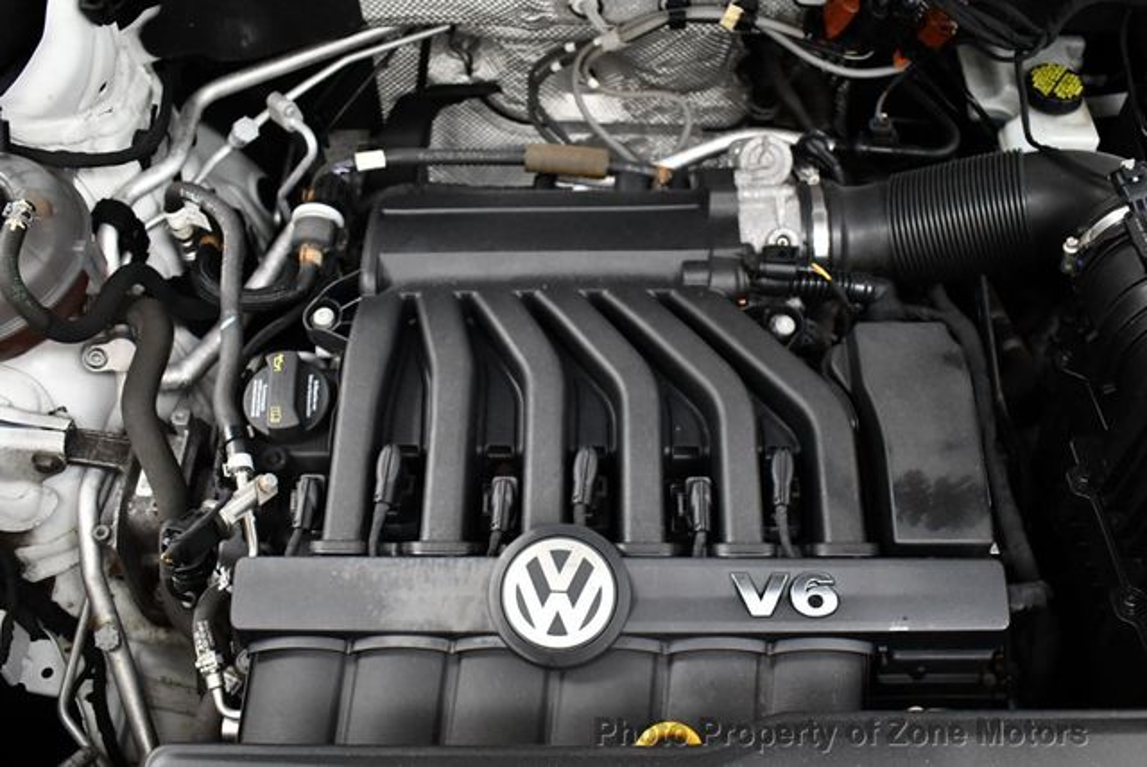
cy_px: 384
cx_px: 574
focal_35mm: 36
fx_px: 1148
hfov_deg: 53.1
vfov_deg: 36.9
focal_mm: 18
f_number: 3.5
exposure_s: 1/100
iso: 3200
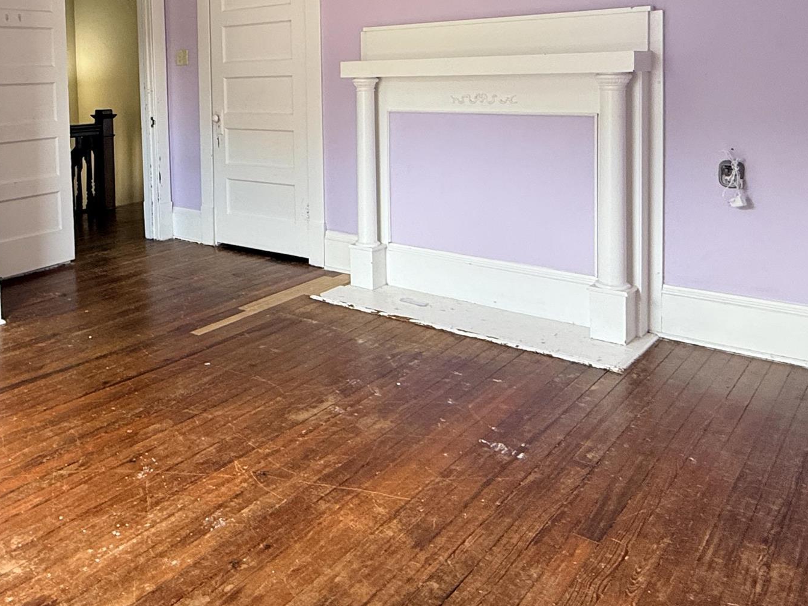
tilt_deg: -2.6
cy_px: 111
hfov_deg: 53.5
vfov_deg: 42.0
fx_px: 747
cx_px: 175
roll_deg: +1.6
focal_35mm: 32
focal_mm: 2.22
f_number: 2.2
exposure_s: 1/99
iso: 160
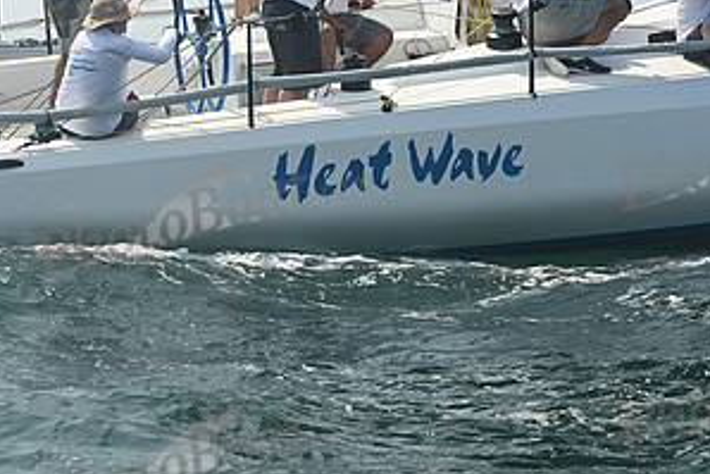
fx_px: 2881
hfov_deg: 14.0
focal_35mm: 146
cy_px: 58
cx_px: 498
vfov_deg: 9.4
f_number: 6.3
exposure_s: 1/1250
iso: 320
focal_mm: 75
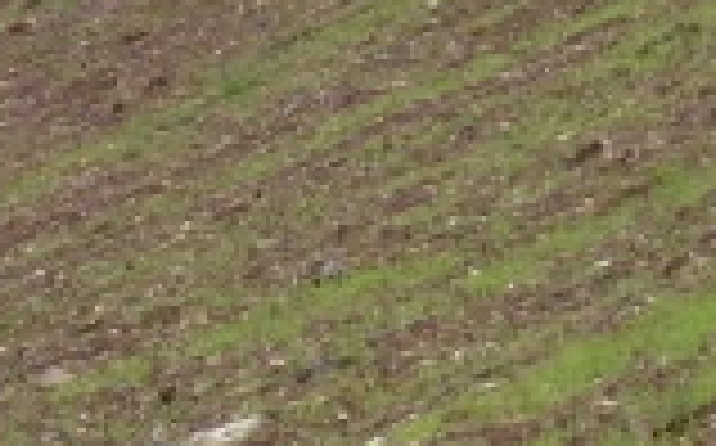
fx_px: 10916
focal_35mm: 560
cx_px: -1076
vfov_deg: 2.3
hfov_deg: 3.7
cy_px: -135
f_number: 4.8
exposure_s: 1/250
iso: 100
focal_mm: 14.8
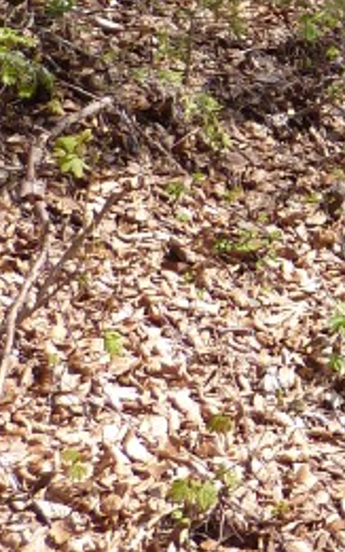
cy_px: -195
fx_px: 1882
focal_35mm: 125
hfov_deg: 9.2
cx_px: 866
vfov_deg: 15.7
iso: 80
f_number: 4
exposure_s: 1/200
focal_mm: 5
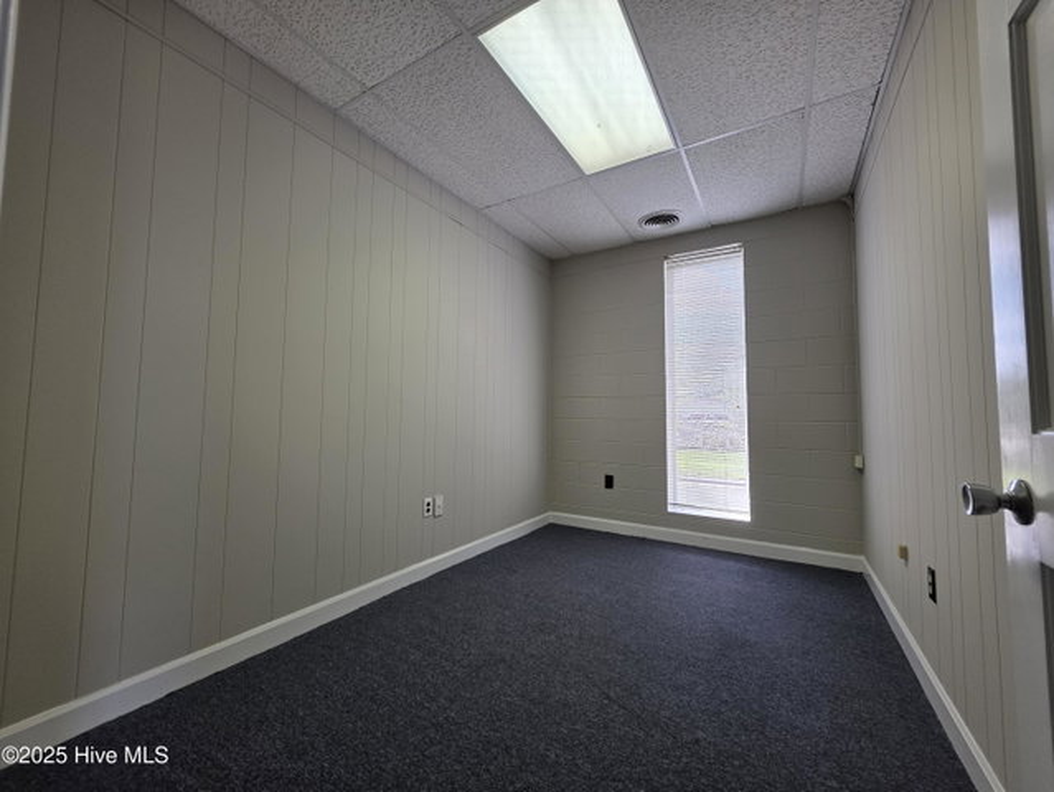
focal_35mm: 13
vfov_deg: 90.0
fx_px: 396
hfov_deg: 106.1
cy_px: 396
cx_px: 527
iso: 40
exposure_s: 1/120
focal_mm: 2.2
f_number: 1.9
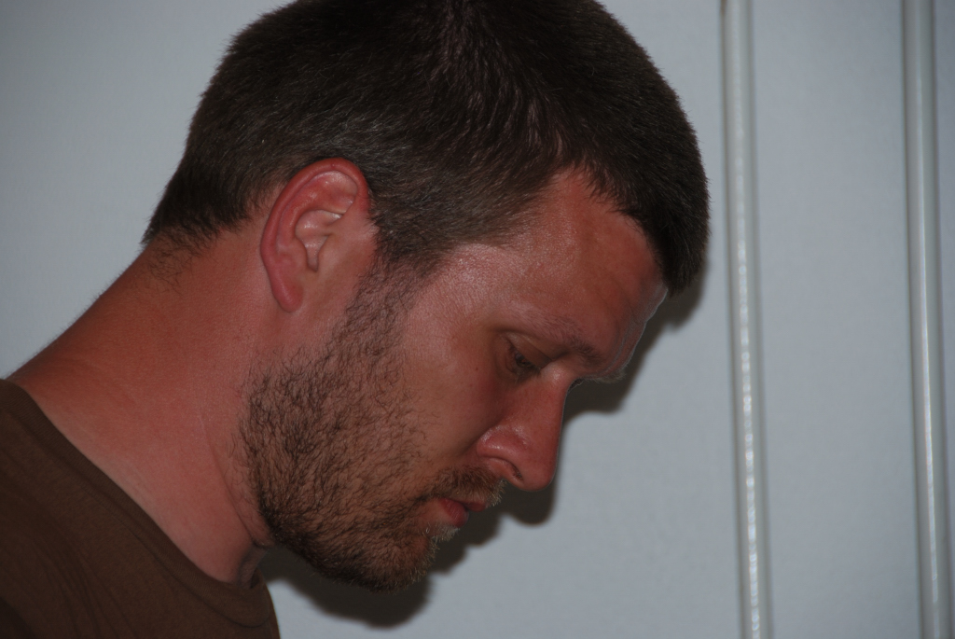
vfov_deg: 4.6
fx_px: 7966
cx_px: 478
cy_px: 320
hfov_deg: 6.9
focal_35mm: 300
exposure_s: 1/15
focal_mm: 200
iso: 100
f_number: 5.6
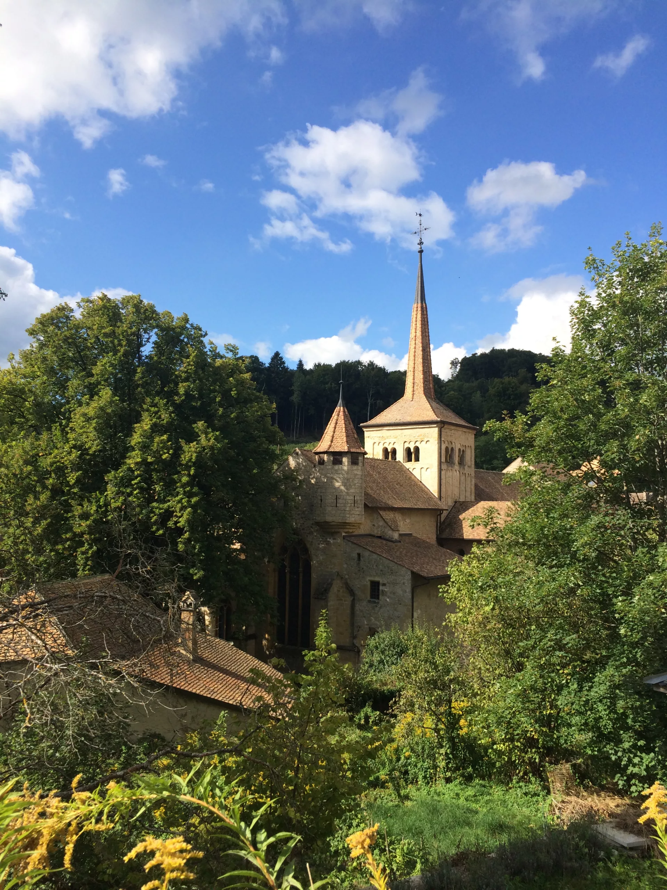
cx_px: 334
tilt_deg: +4.8
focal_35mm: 29
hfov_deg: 48.2
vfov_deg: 61.7
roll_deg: -0.6
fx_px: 745
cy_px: 445
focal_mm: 4.15
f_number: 2.2
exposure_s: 1/1520
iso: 32
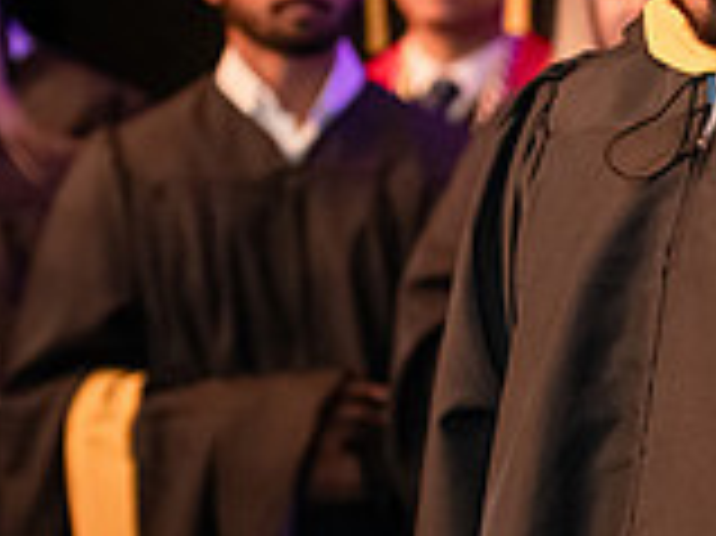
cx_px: 874
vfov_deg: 5.0
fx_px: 6180
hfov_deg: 6.6
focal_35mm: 299
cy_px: 403
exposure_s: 1/200
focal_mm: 85
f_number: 3.2
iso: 3200
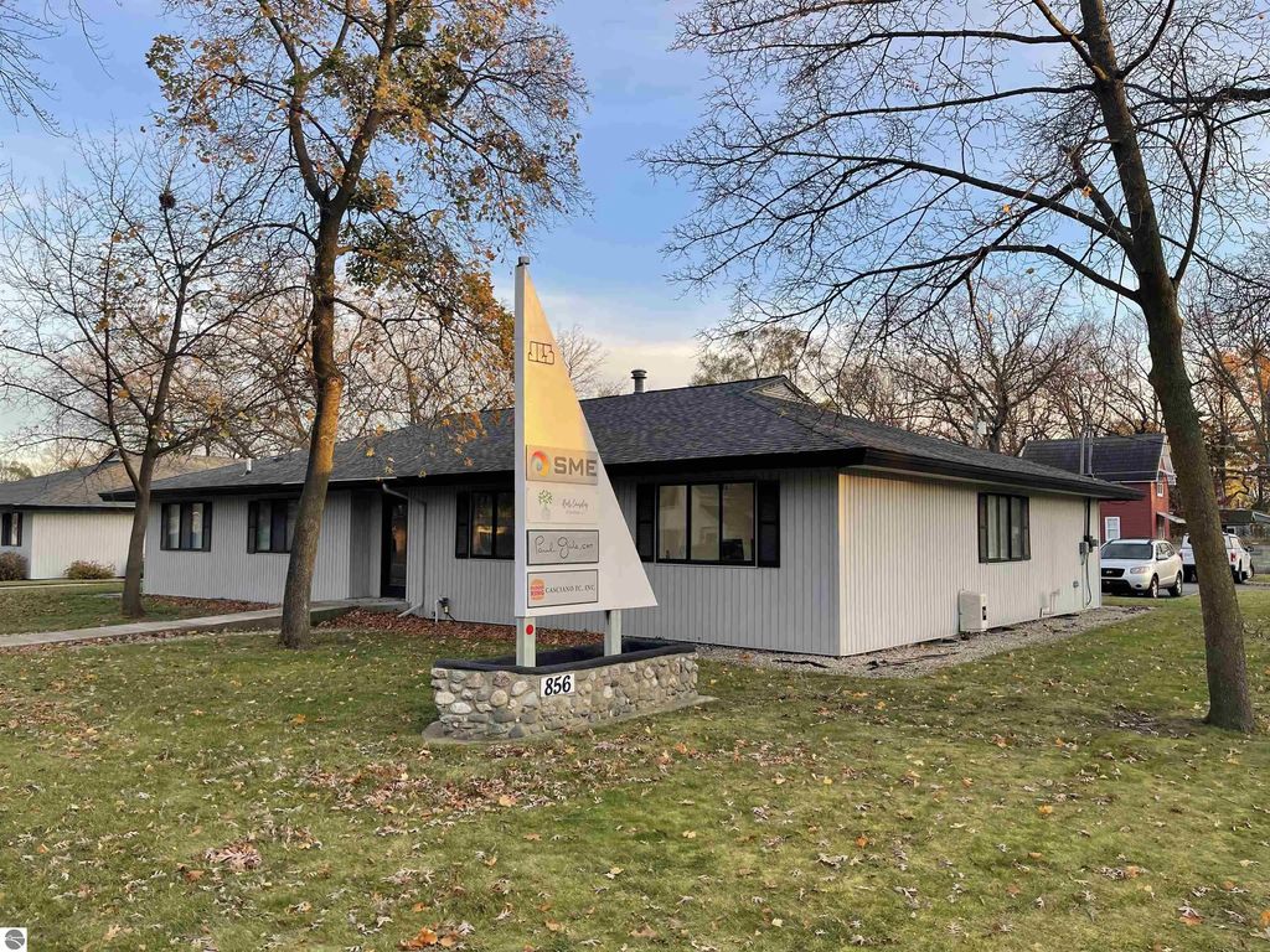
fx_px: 954
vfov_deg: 53.1
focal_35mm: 26
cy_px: 476
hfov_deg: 67.3
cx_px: 635
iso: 32
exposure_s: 1/337
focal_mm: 5.1
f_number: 1.6
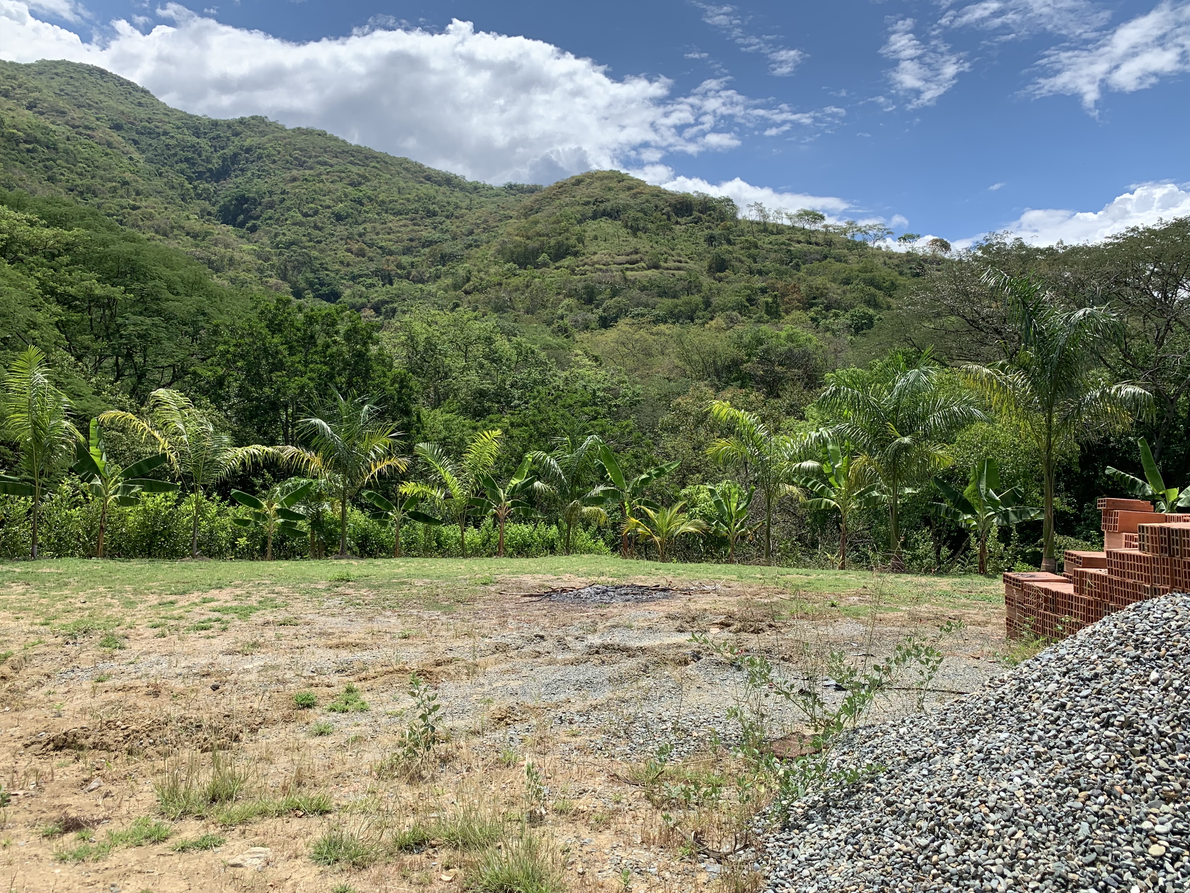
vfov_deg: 49.7
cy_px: 440
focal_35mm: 28
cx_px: 595
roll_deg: +0.0
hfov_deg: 63.4
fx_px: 963
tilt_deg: +4.0
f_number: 1.8
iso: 25
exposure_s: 1/2208
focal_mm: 4.25
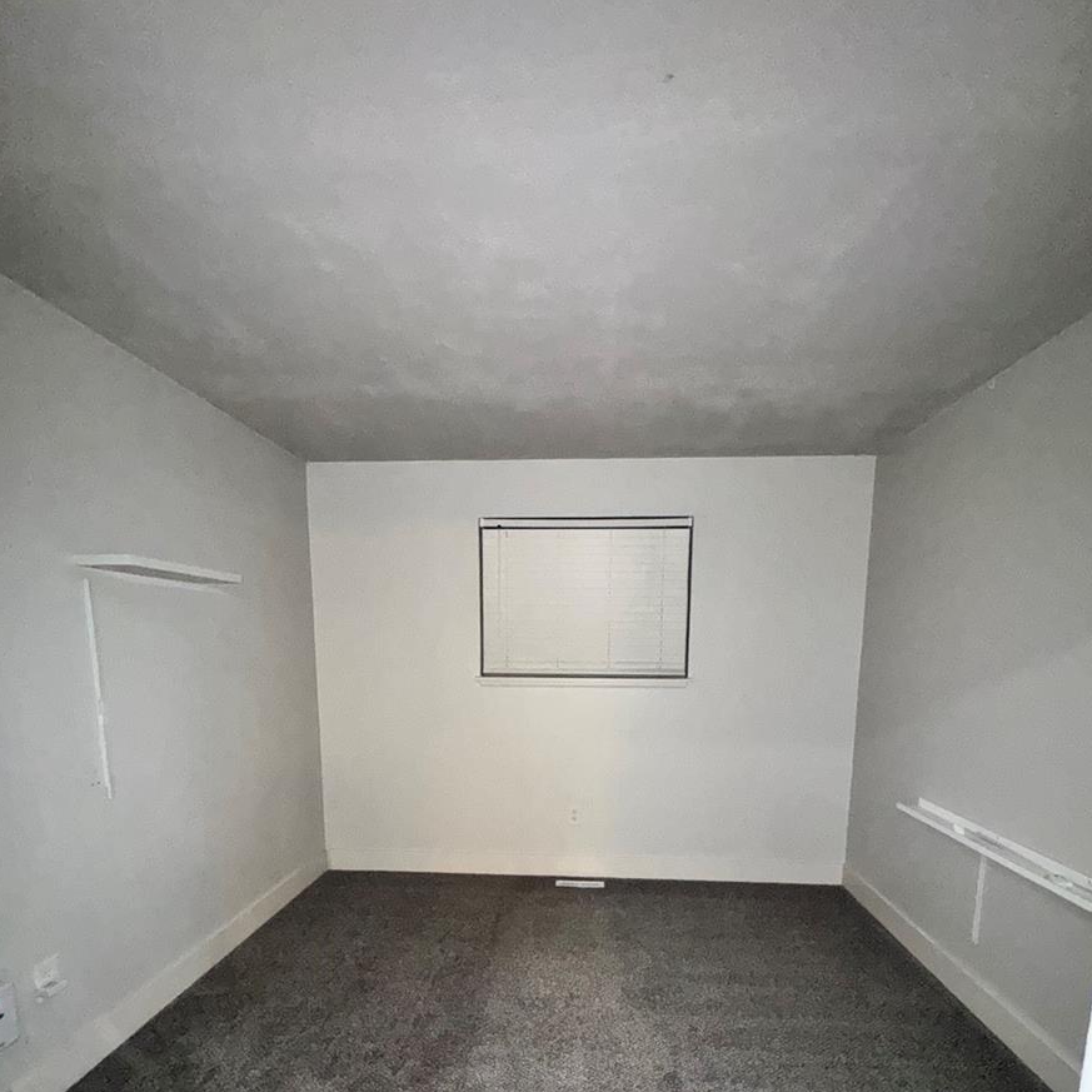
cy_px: 728
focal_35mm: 17
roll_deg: +0.1
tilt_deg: -7.2
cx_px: 557
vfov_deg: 81.2
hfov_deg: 84.0
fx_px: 607
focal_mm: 2.22
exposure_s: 1/30
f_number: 2.2
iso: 640
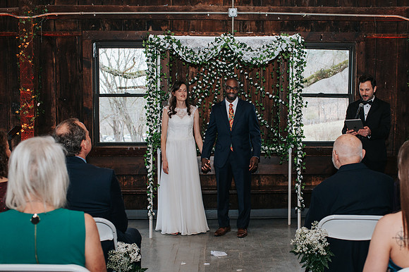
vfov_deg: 30.0
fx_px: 506
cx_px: 233
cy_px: 165
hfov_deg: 43.9
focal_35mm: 45
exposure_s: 1/200
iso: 1000
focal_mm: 35
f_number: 3.2
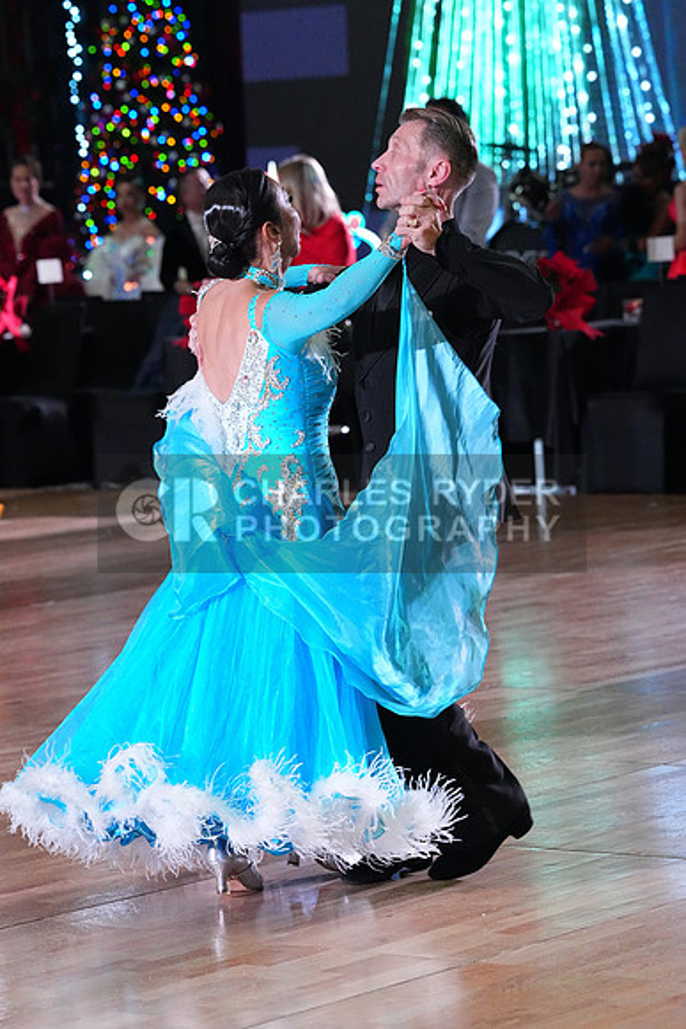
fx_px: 4085
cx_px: 343
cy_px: 514
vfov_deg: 14.3
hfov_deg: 9.6
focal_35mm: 143
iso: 10000
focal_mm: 143
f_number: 6.3
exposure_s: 1/400
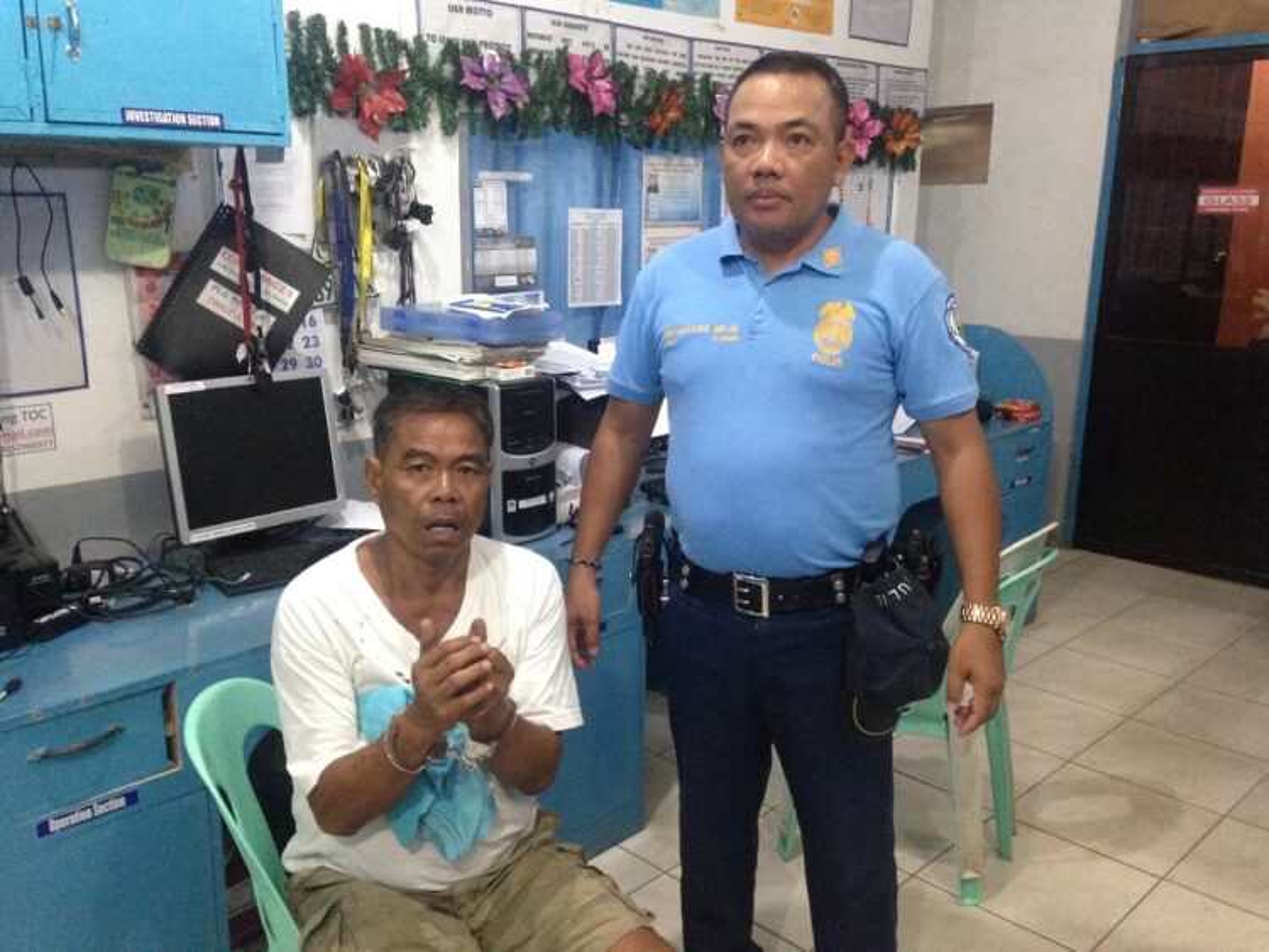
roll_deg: -0.7
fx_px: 1210
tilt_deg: -12.1
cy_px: 476
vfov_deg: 43.0
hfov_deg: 55.3
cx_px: 634
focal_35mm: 33
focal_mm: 4.12
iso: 500
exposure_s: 1/15
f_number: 2.4
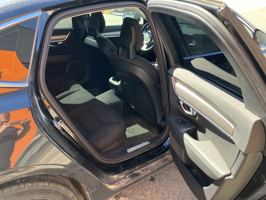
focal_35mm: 28
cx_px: 133
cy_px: 100
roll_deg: +0.9
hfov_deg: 63.4
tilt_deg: -29.2
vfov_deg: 49.7
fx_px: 215
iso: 40
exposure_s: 1/121
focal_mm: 3.99
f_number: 1.8
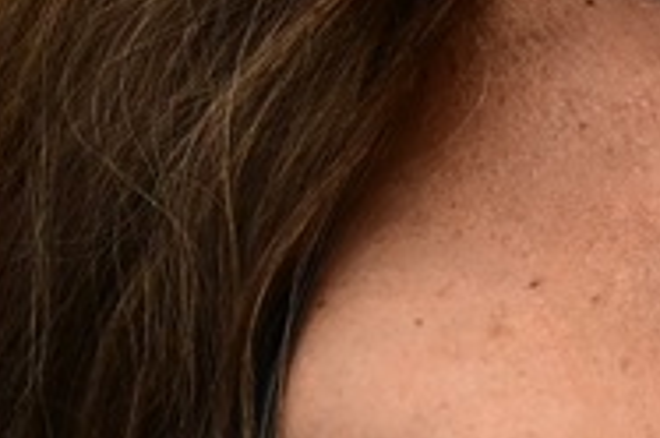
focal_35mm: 315
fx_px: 5765
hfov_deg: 6.5
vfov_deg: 4.3
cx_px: 822
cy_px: 102
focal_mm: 49
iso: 320
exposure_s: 1/1000
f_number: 3.2
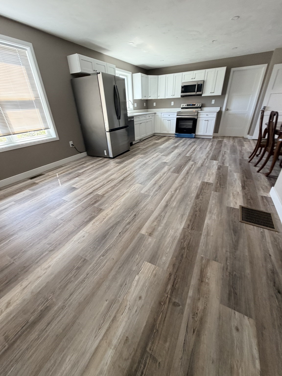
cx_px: 141
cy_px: 188
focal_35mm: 14
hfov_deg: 85.7
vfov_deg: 102.1
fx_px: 152
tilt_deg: -27.8
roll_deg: +1.3
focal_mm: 2.22
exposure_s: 1/60
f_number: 2.2
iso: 160
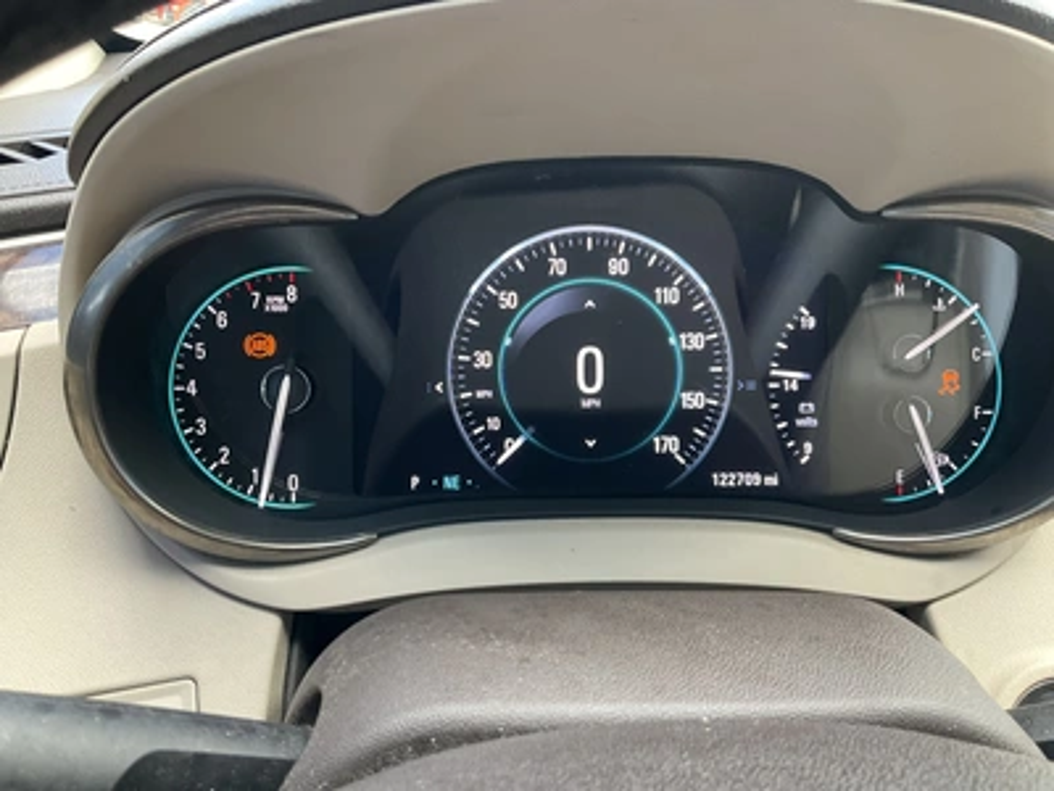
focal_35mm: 29
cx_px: 527
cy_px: 396
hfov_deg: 61.7
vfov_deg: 48.2
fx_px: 883
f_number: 1.8
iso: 80
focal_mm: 3
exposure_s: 1/40
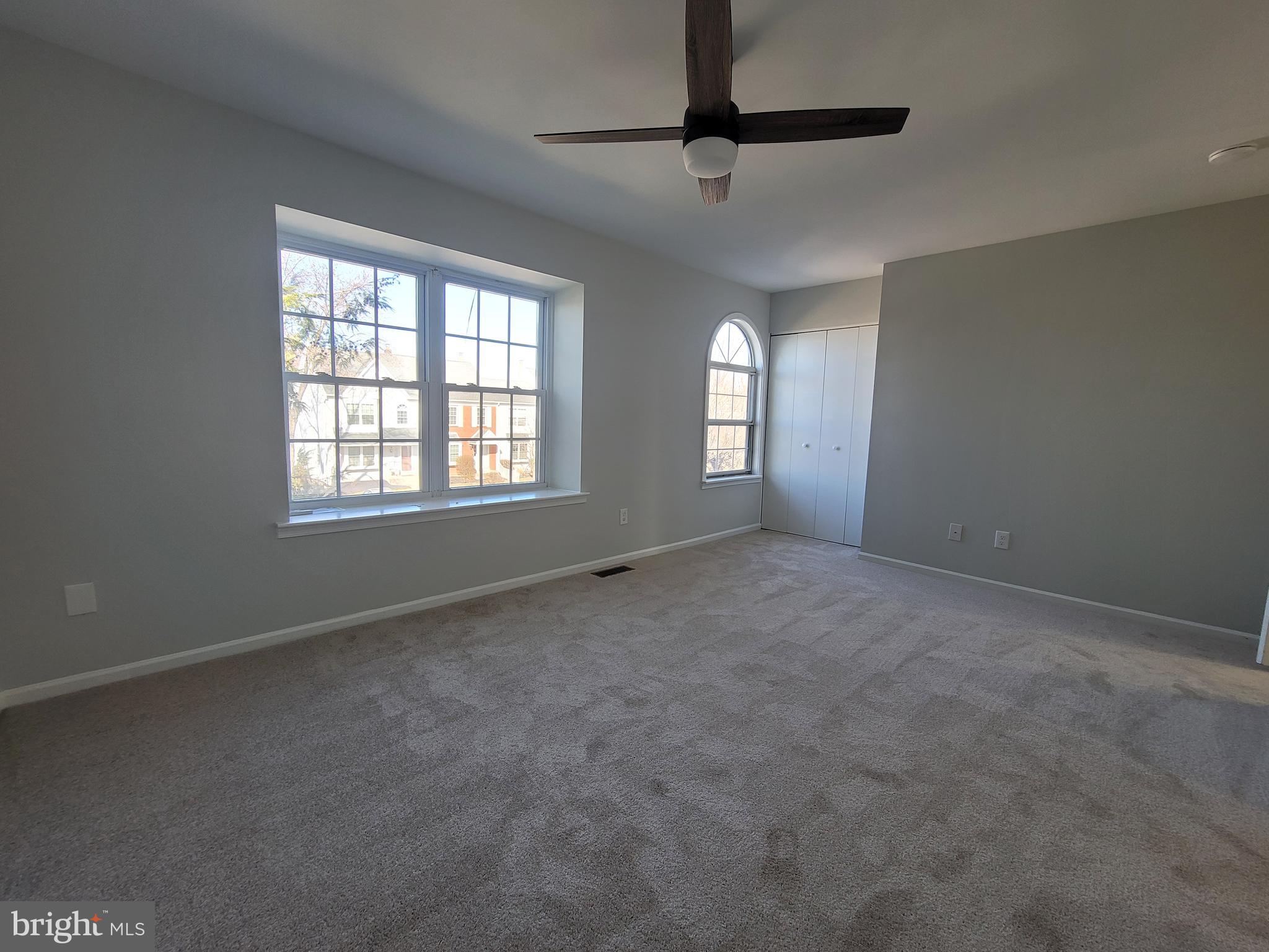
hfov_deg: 106.2
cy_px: 476
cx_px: 634
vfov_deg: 89.9
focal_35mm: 13
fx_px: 477
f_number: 2.2
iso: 80
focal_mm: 2.2
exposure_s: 1/60
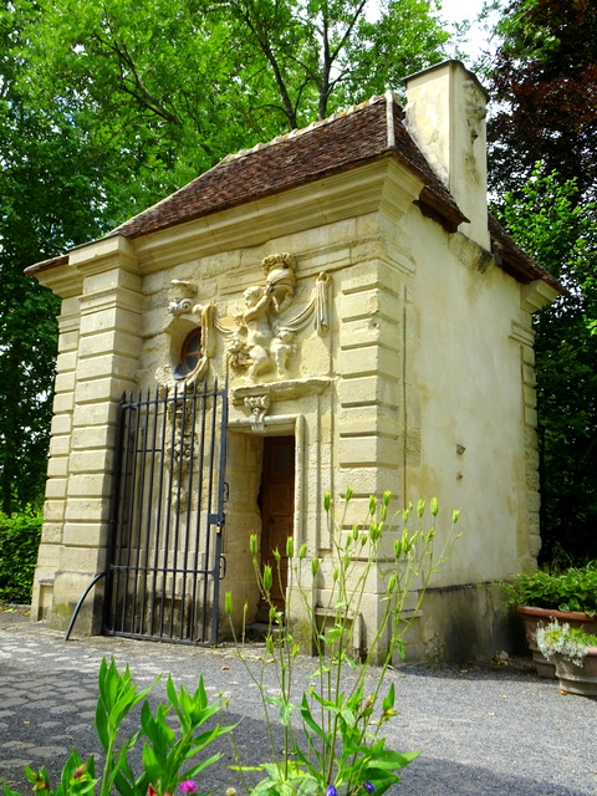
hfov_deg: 48.2
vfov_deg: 61.7
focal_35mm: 29
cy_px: 398
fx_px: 667
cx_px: 298
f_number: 3.5
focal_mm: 4.92
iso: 80
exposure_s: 1/320
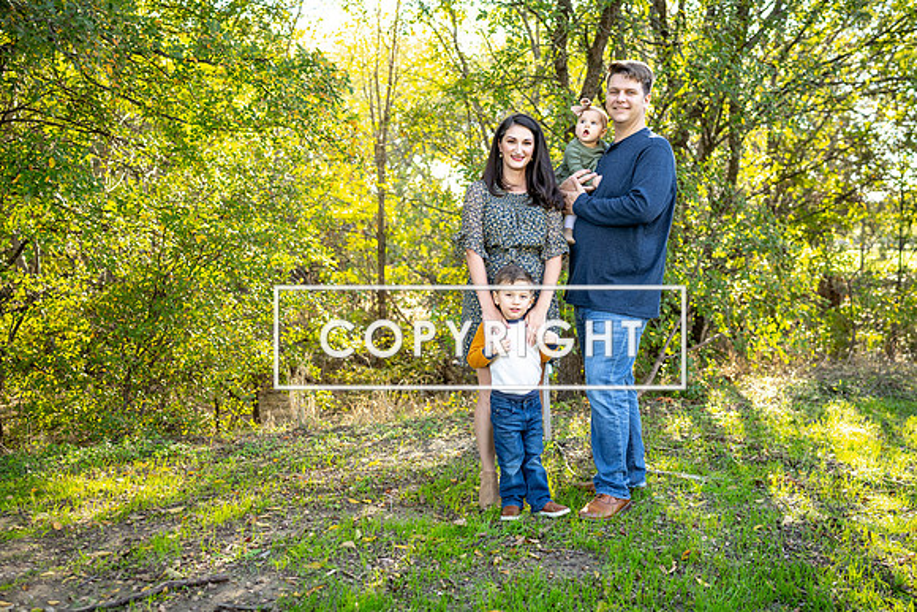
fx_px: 892
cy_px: 306
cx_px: 458
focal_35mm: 35
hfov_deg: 54.4
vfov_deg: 37.9
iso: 160
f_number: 2.8
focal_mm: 35
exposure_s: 1/160
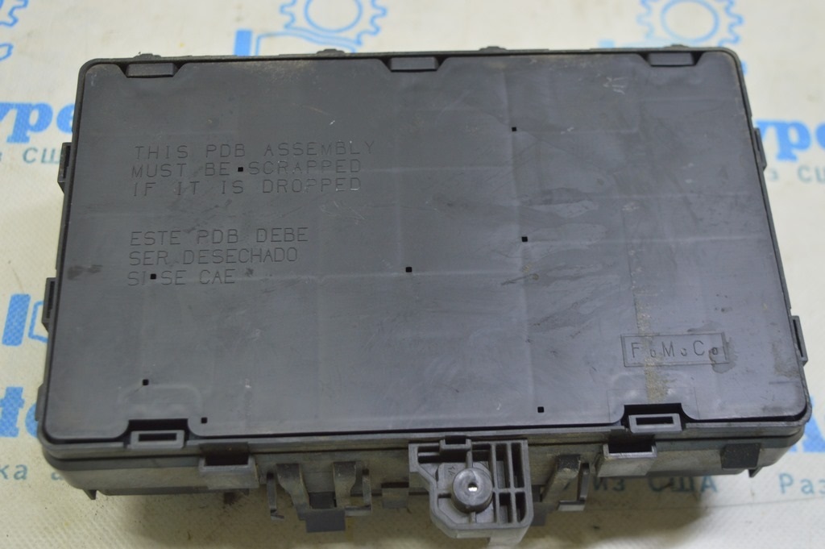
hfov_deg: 38.9
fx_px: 1168
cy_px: 274
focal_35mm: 51
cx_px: 412
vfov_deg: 26.4
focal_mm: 34
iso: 400
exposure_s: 1/20
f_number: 5.6
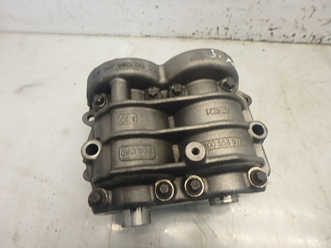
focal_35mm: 21
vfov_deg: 63.4
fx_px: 201
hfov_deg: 79.0
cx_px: 166
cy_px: 124
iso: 200
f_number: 3.5
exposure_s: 1/40
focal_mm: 3.7
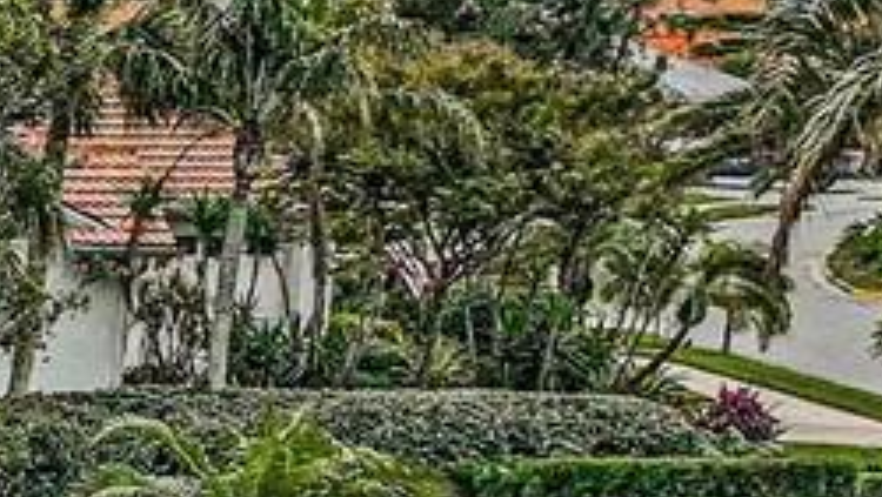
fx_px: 3908
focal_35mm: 167
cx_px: -1799
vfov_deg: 7.2
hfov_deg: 9.7
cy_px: 754
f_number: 2.8
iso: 240
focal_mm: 12.29
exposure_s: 1/4000
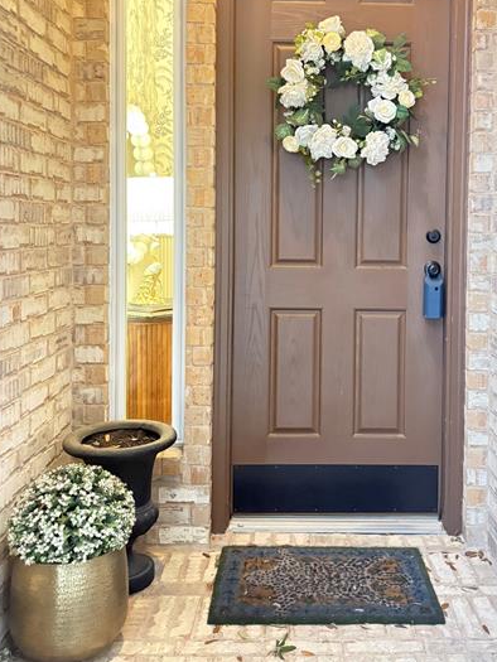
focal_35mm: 38
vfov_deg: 48.6
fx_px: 727
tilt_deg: -1.3
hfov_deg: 37.4
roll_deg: -0.7
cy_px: 253
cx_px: 325
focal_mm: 5.96
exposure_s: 1/20
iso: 1000
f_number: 1.6
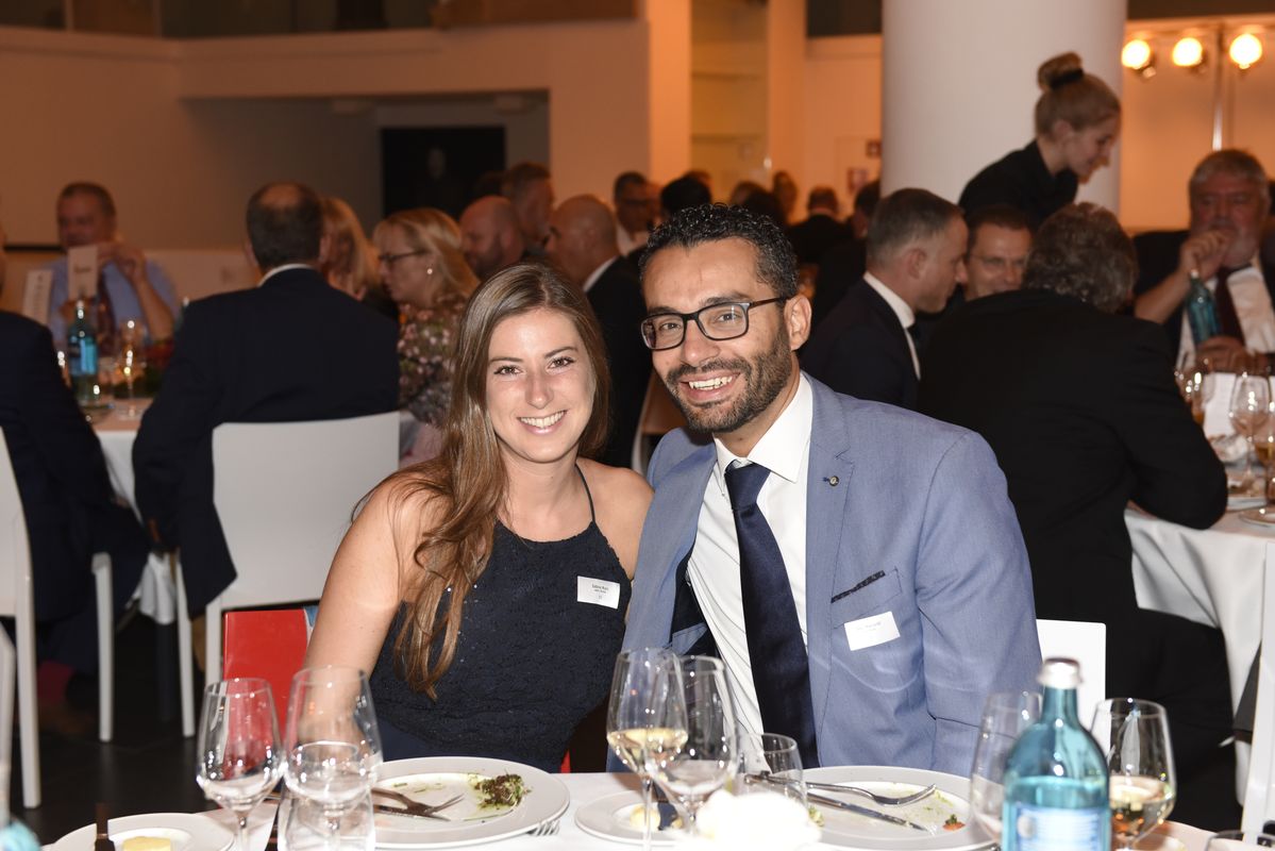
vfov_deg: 24.2
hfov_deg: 35.6
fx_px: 1984
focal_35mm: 56
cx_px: 638
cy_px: 426
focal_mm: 56
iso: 1600
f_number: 4
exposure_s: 1/80
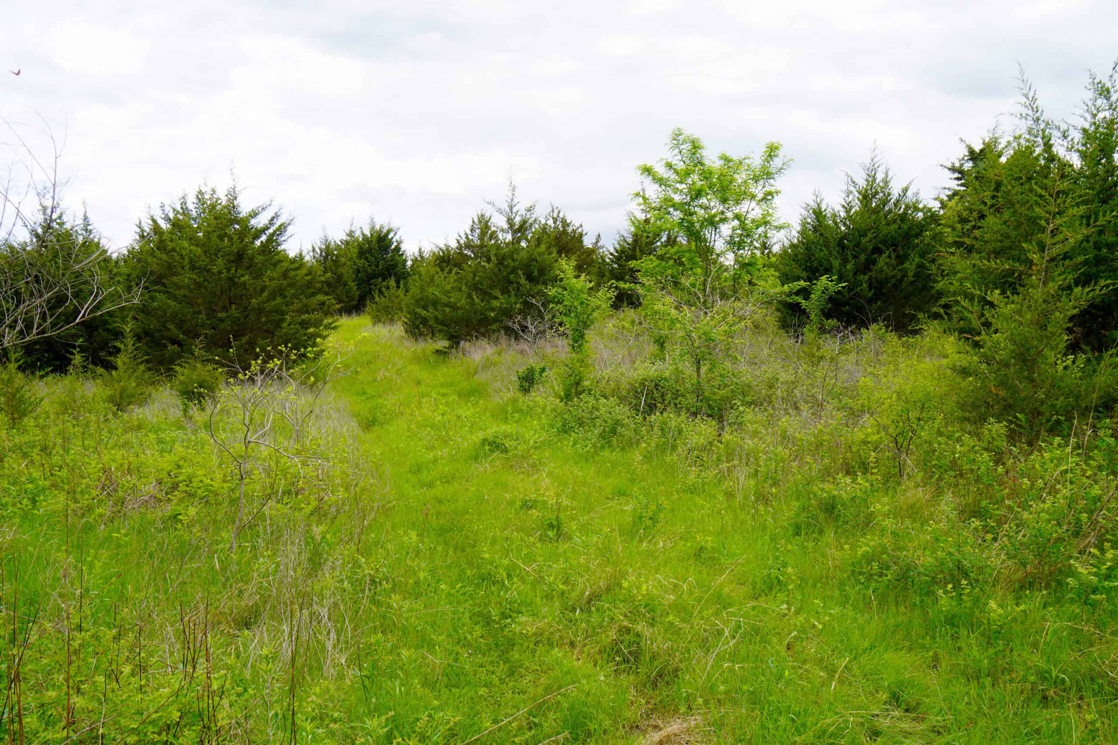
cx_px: 559
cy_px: 372
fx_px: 978
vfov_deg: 41.7
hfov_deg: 59.5
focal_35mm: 32
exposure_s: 1/125
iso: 100
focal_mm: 21
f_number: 8
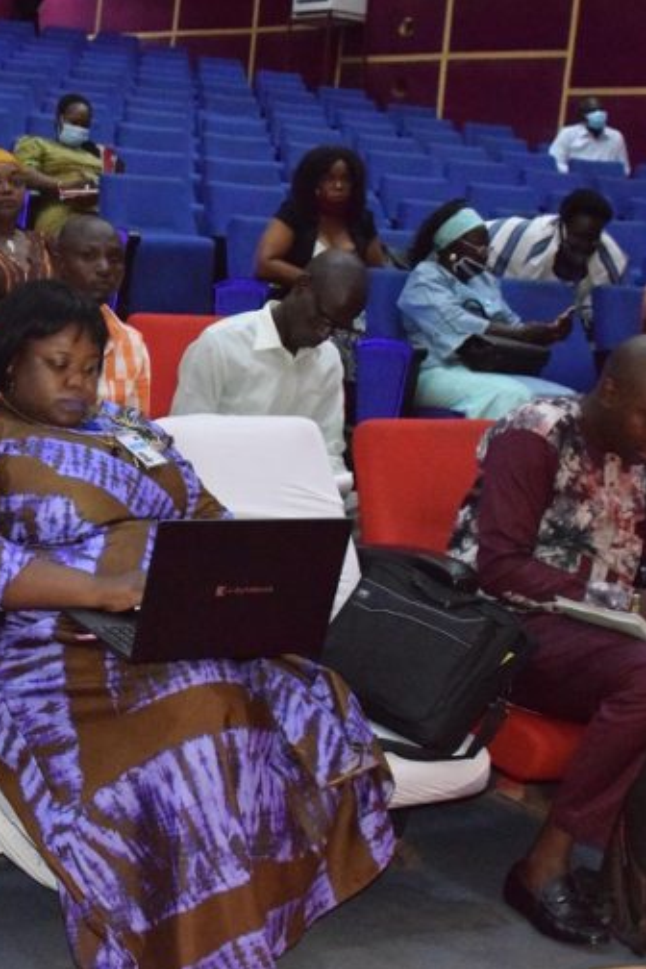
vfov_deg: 31.4
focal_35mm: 64
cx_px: 127
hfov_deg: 21.0
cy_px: 488
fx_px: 1723
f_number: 5.6
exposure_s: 1/80
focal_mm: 28
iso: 11400
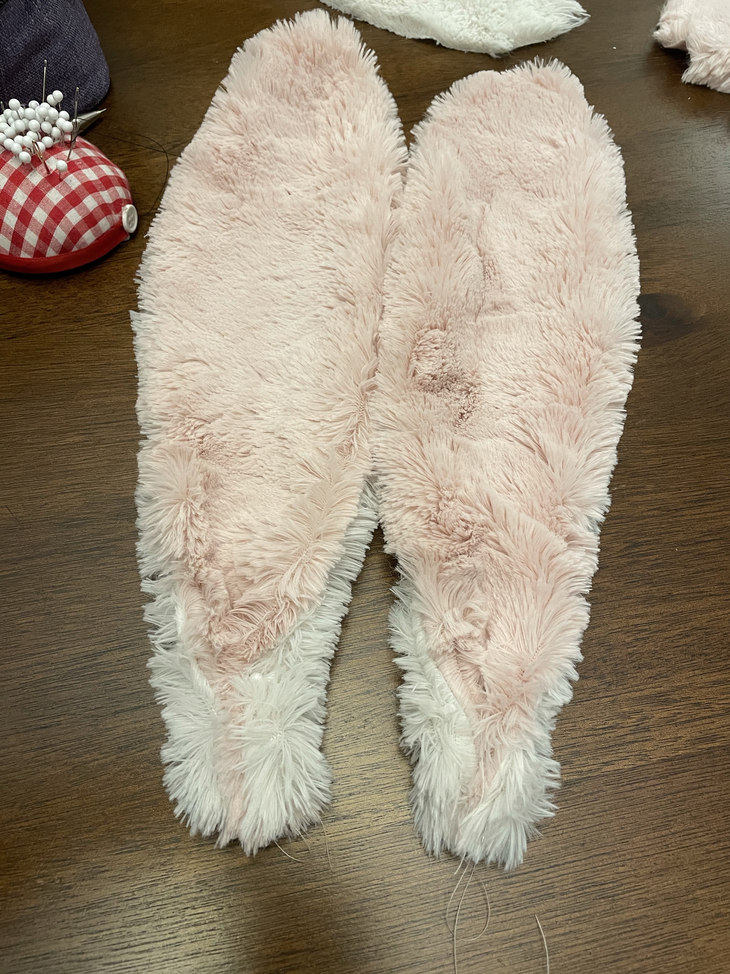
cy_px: 487
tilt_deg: -63.1
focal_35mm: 26
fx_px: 731
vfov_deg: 67.3
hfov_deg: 53.1
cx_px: 365
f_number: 1.6
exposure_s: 1/60
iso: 200
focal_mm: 4.2
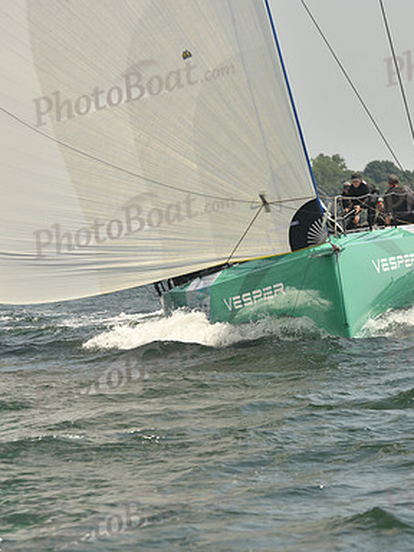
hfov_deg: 6.8
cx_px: 310
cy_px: 277
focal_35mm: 218
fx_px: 3476
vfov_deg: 9.1
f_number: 7.1
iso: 250
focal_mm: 150
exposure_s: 1/640
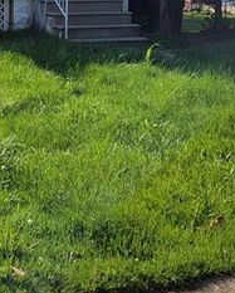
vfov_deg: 26.0
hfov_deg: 21.6
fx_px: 581
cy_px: -35
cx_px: -29
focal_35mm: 67
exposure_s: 1/1030
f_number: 1.8
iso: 16
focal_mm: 6.7
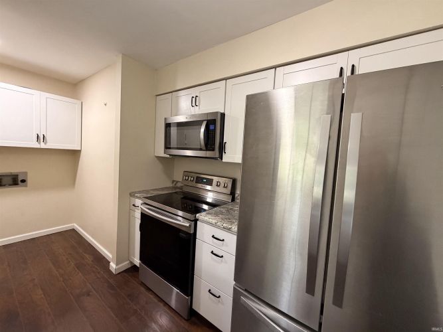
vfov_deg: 85.7
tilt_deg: -5.1
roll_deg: -2.9
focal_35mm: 14
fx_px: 179
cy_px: 166
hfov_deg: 102.1
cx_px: 222
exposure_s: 1/60
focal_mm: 2.22
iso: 640
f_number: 2.2
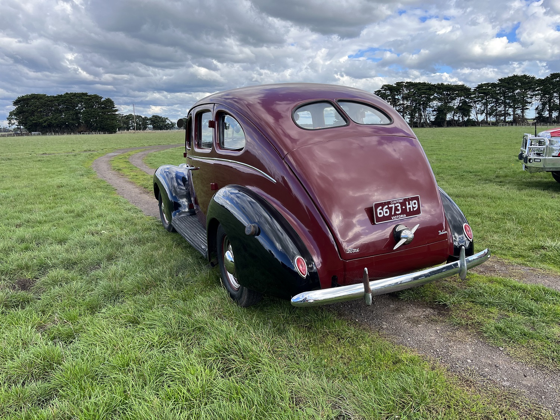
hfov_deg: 67.3
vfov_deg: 53.1
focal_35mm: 26
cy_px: 210
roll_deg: +1.3
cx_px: 280
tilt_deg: -12.9
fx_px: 421
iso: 50
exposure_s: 1/1056
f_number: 1.6
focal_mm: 5.1
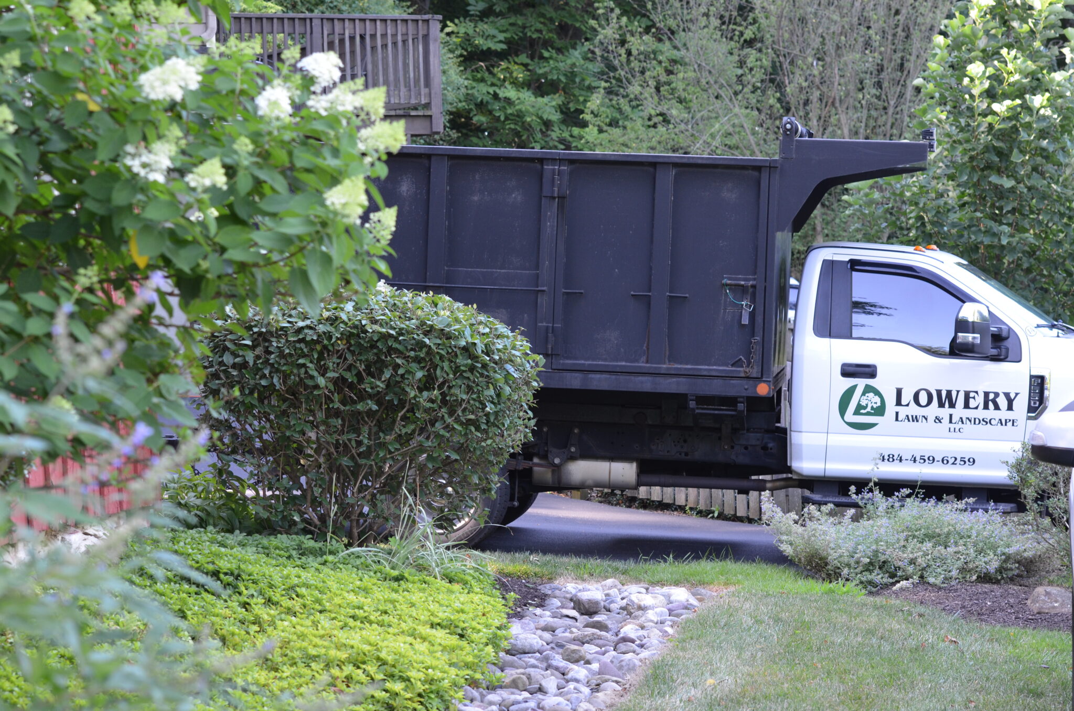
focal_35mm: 105
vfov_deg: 13.0
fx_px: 3126
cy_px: 356
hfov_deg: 19.5
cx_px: 537
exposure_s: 1/100
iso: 400
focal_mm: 70
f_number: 5
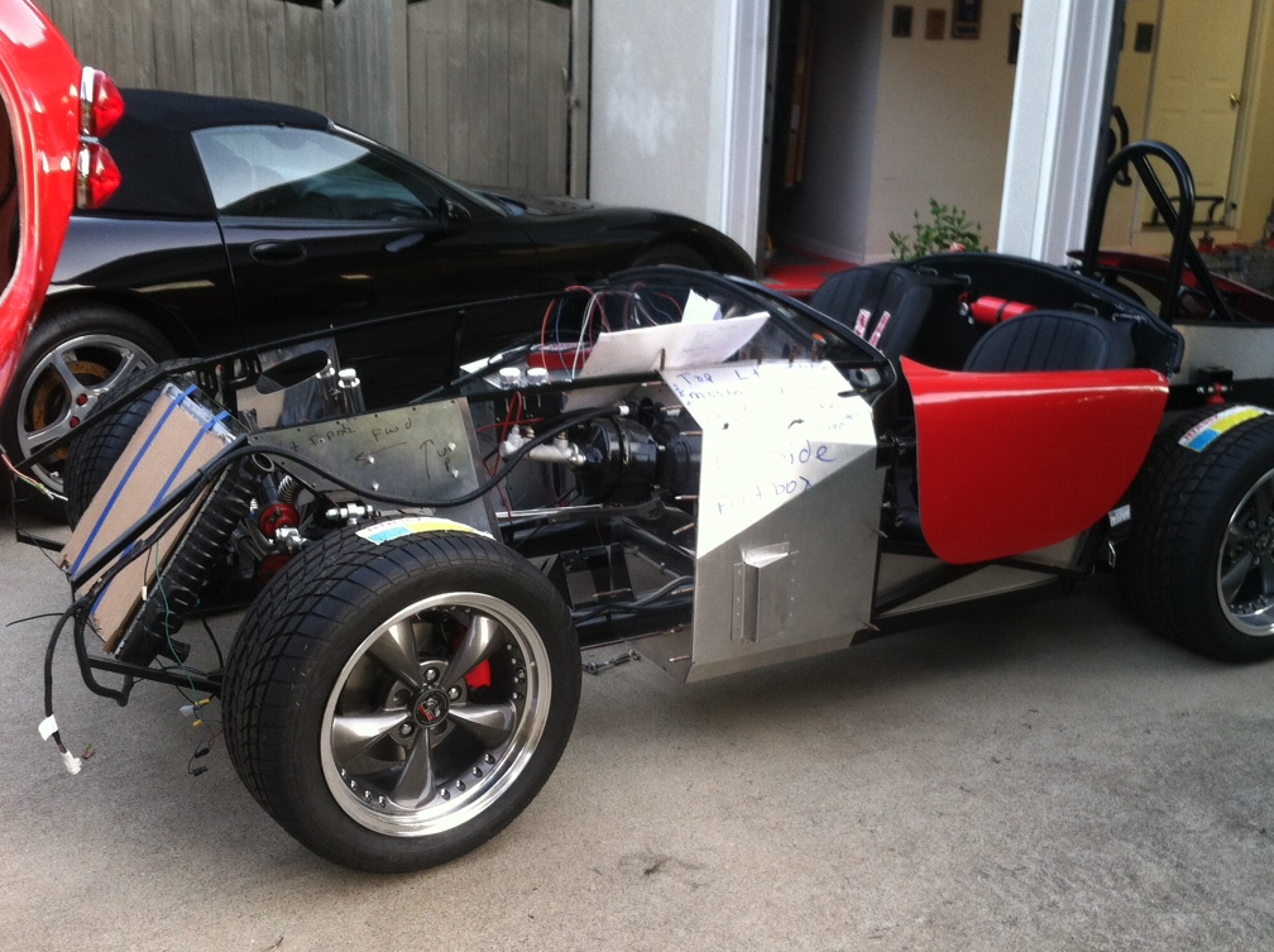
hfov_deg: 42.1
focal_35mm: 45
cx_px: 709
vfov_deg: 32.1
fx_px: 1654
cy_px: 484
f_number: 2.8
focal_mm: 3.85
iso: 80
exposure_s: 1/17
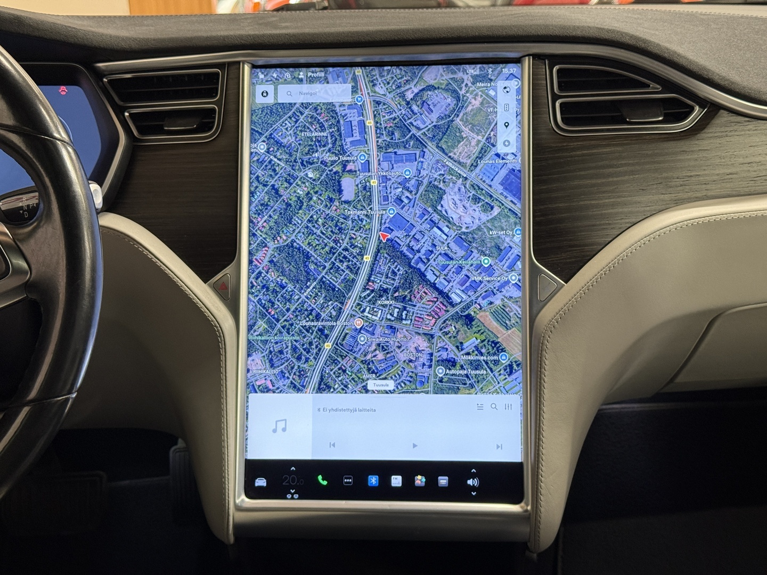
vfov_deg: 30.3
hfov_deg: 39.7
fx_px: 1064
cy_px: 288
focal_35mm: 48
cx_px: 384
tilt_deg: -18.0
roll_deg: +1.7
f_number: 1.78
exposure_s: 1/48
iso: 200
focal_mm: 6.76
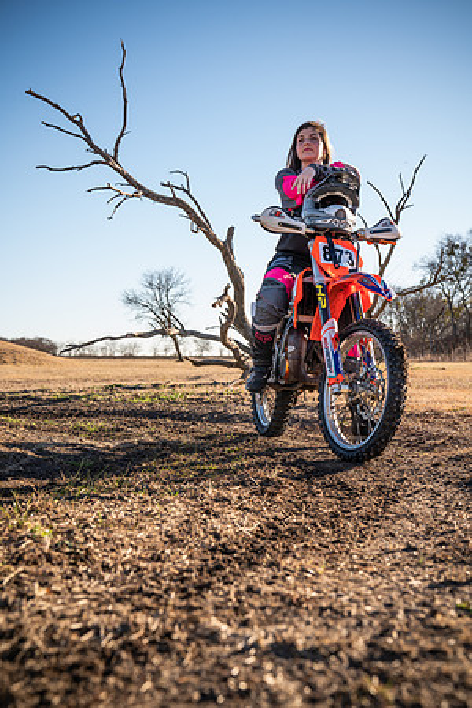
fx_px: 865
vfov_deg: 44.5
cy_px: 354
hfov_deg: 30.5
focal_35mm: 44
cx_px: 236
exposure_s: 1/250
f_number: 5
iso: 80
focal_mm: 44
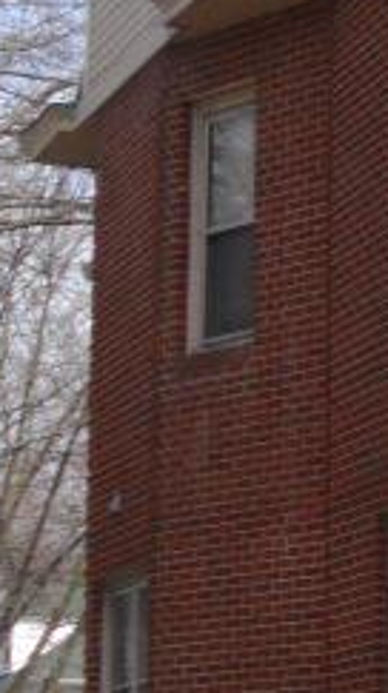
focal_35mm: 161
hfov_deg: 6.9
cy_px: 428
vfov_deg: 13.4
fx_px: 2956
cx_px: 1064
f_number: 7.6
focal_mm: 6.3
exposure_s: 1/125
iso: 80
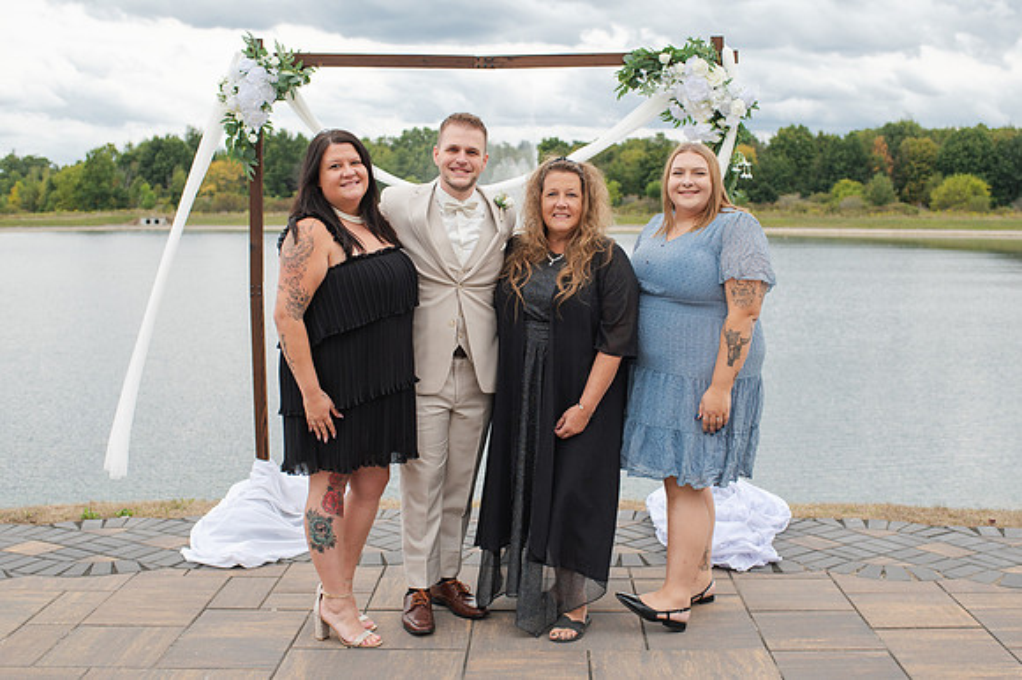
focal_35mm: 43
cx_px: 529
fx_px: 1213
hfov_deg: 45.7
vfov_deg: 31.3
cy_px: 373
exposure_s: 1/800
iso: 160
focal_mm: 35
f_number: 3.5
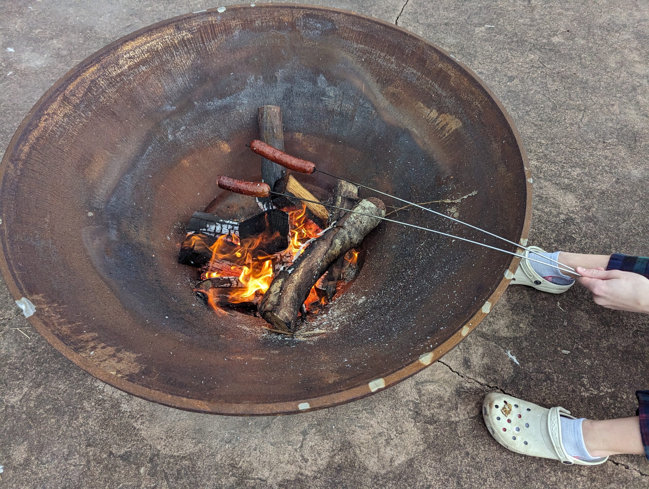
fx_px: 451
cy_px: 244
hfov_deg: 71.5
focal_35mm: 24
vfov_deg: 56.9
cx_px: 324
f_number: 1.85
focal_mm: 6.81
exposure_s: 1/366
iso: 574
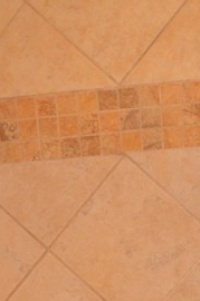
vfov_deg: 17.1
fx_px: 912
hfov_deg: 12.5
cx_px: 167
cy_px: 439
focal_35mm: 109
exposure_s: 1/60
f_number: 3.5
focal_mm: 18
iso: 800
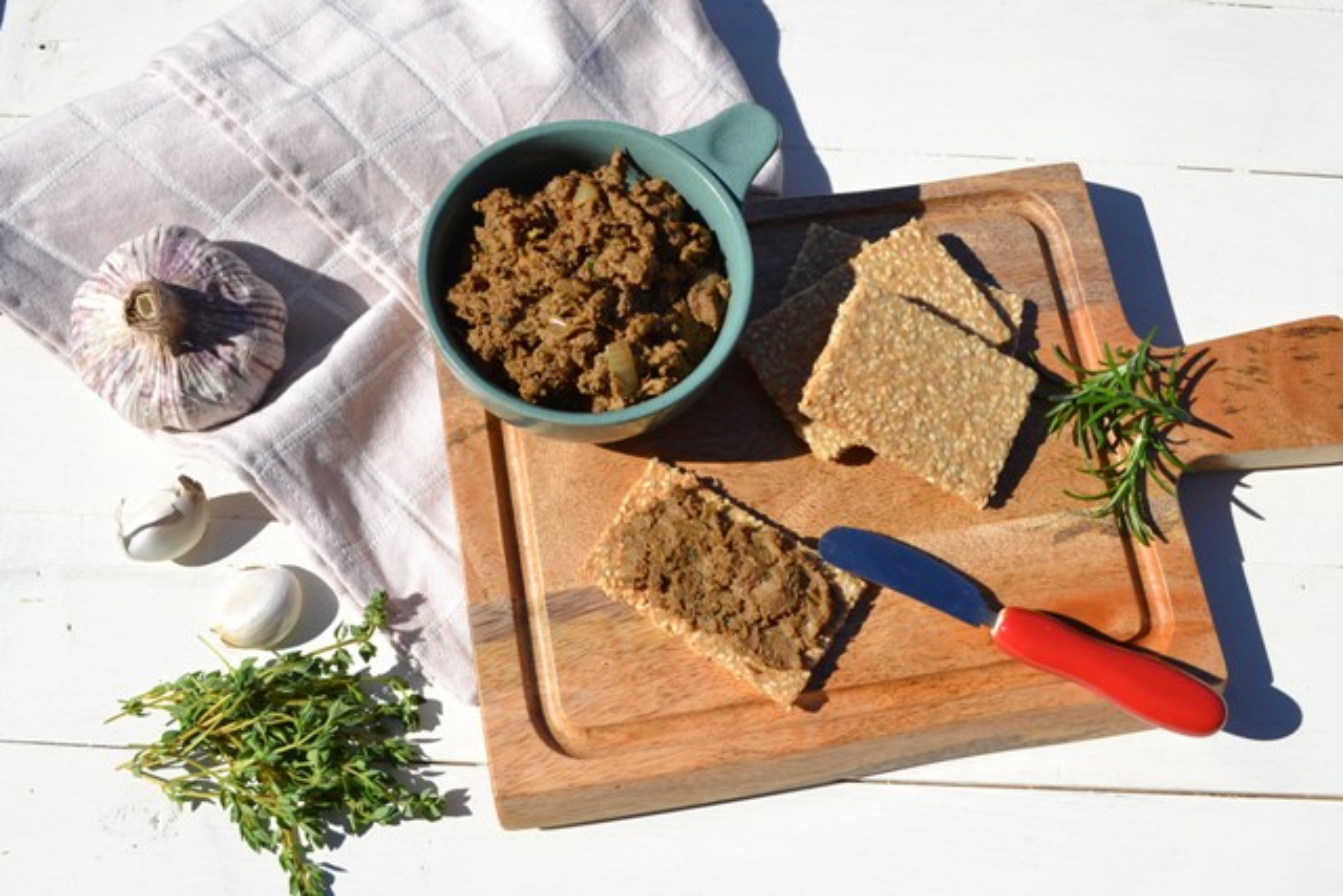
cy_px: 448
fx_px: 1455
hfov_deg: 49.5
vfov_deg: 34.2
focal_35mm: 39
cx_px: 672
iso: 100
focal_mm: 26
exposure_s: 1/250
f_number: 8
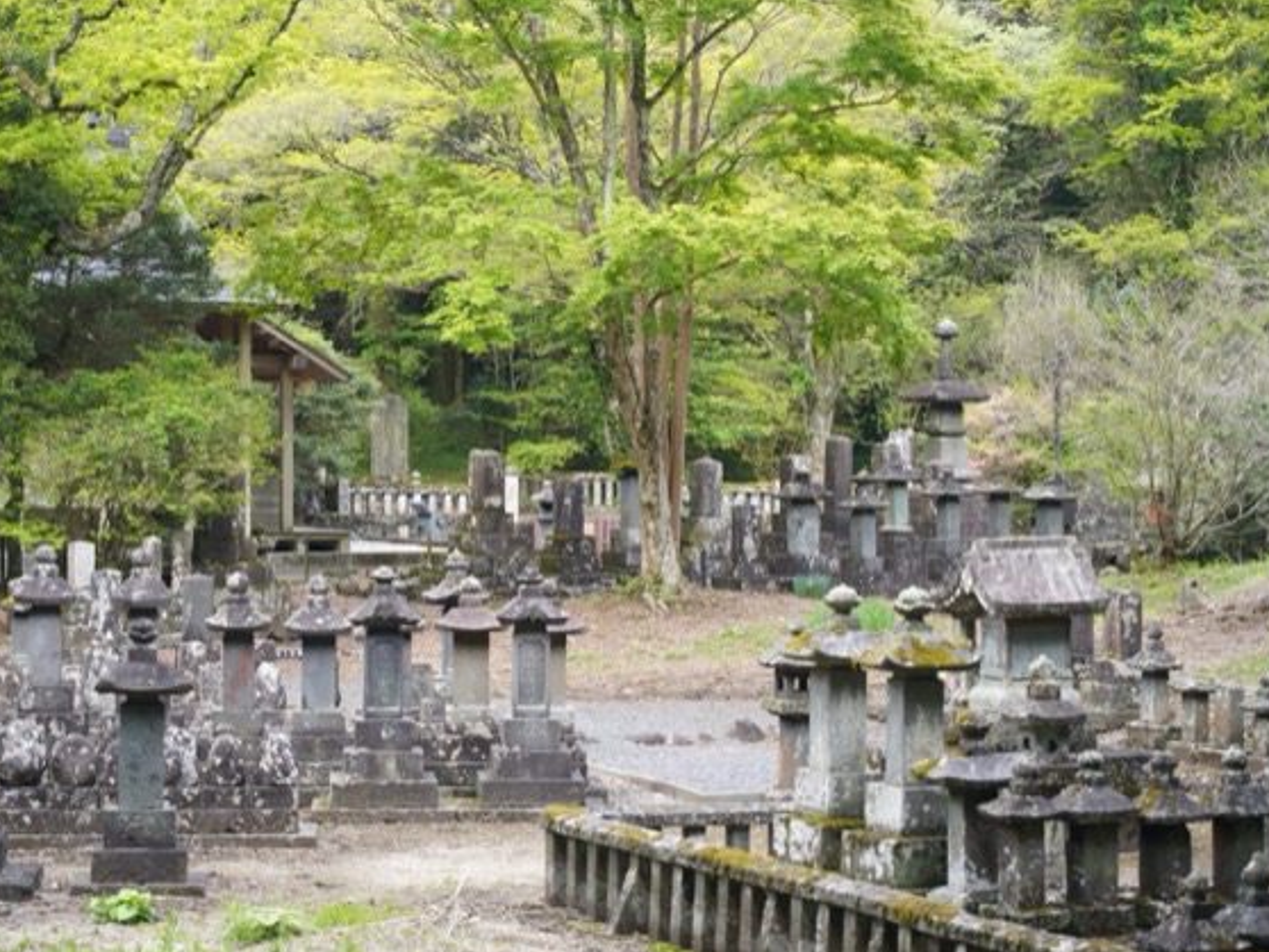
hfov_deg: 22.5
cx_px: 566
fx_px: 3191
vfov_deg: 17.0
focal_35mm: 87
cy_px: 479
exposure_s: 1/100
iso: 400
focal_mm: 79
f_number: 4.5
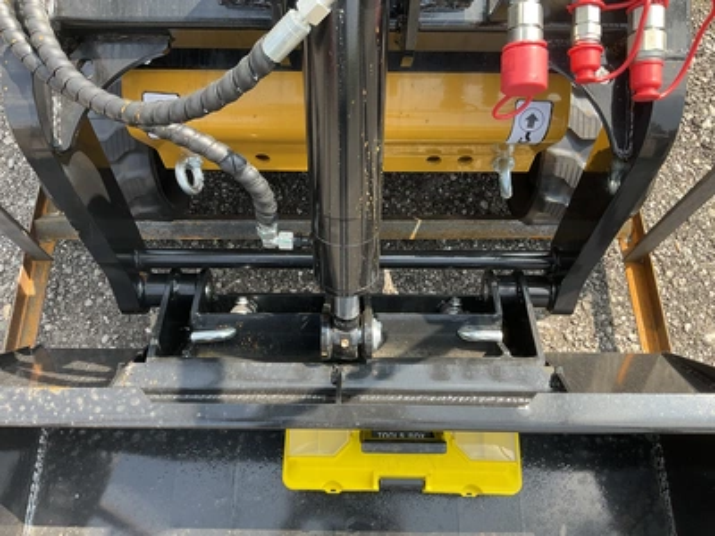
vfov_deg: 48.2
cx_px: 358
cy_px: 268
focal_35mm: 29
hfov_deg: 61.7
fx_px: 599
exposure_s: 1/242
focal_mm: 3
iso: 20
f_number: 1.8
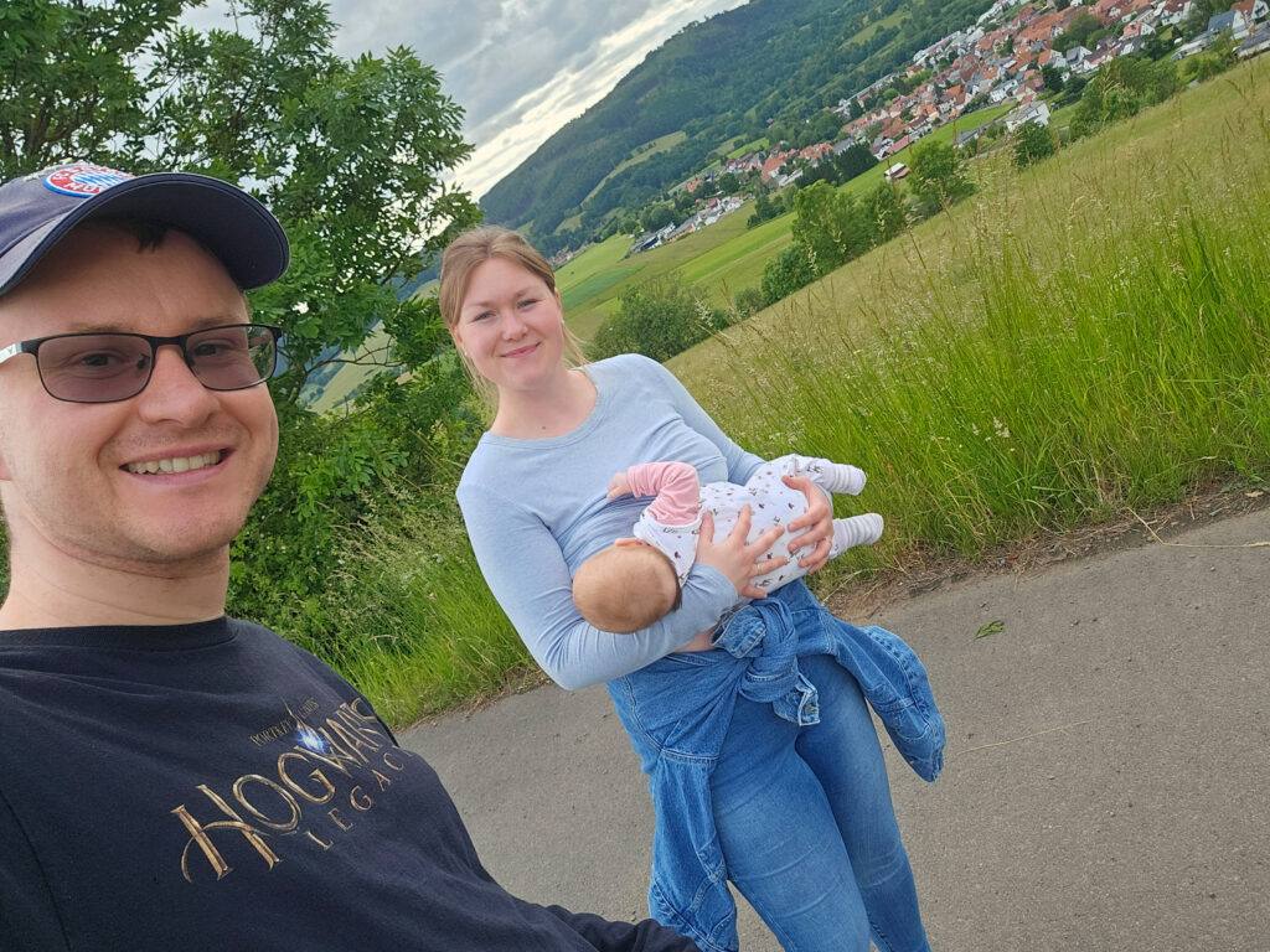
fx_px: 917
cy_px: 476
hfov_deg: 69.4
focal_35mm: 25
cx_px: 635
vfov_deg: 54.9
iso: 25
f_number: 2.2
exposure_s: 1/193
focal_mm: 3.3
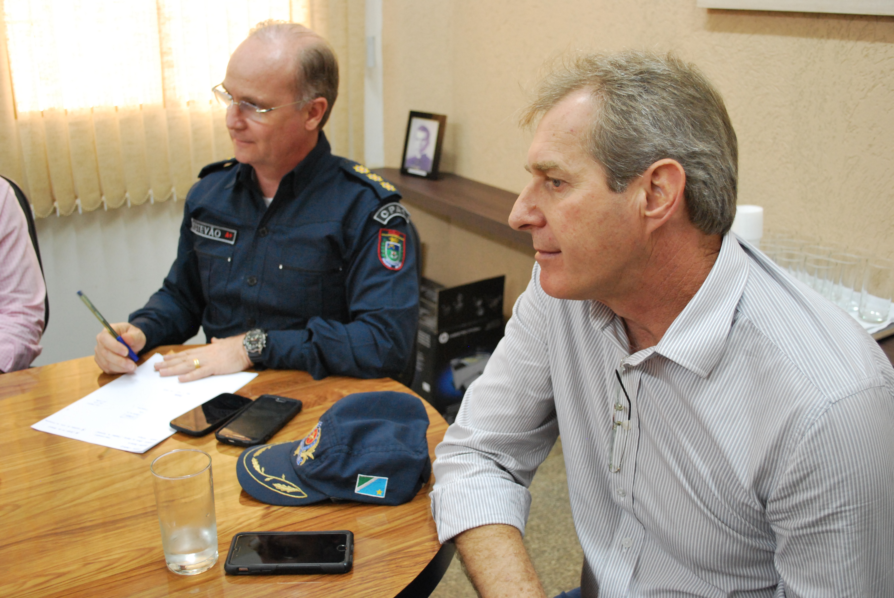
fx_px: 895
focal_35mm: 36
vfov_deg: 37.0
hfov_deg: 53.1
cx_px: 447
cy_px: 299
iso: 800
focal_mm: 24
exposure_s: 1/30
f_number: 4.2
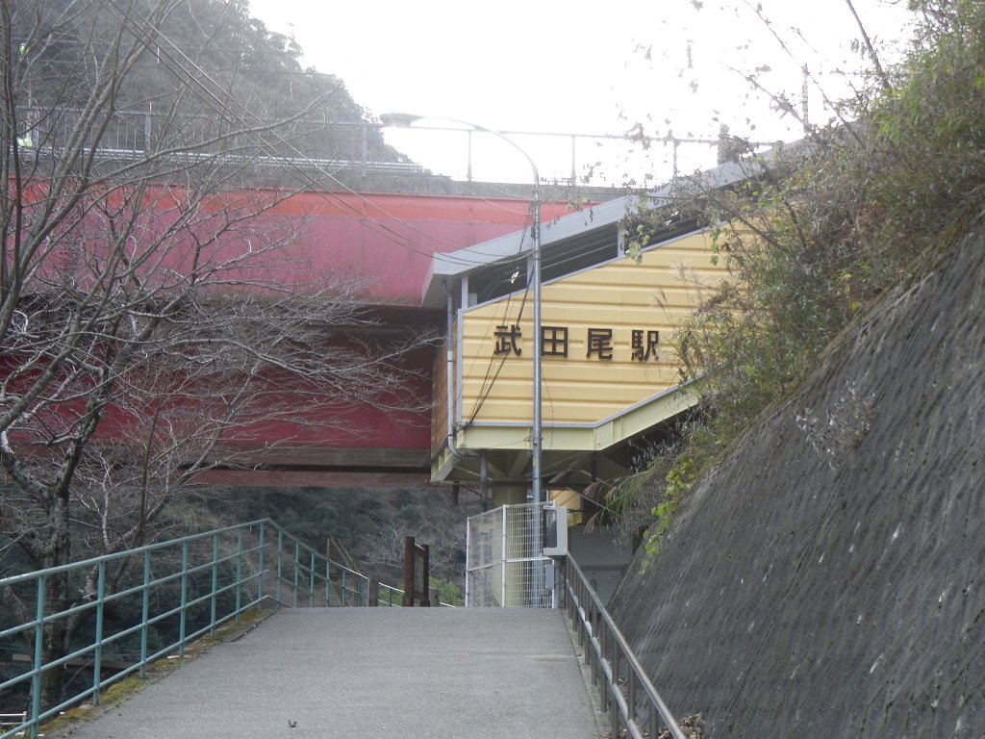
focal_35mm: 57
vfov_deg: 25.7
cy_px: 370
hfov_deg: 33.8
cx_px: 492
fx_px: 1622
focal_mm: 10.2
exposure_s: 1/80
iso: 80
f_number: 4.1
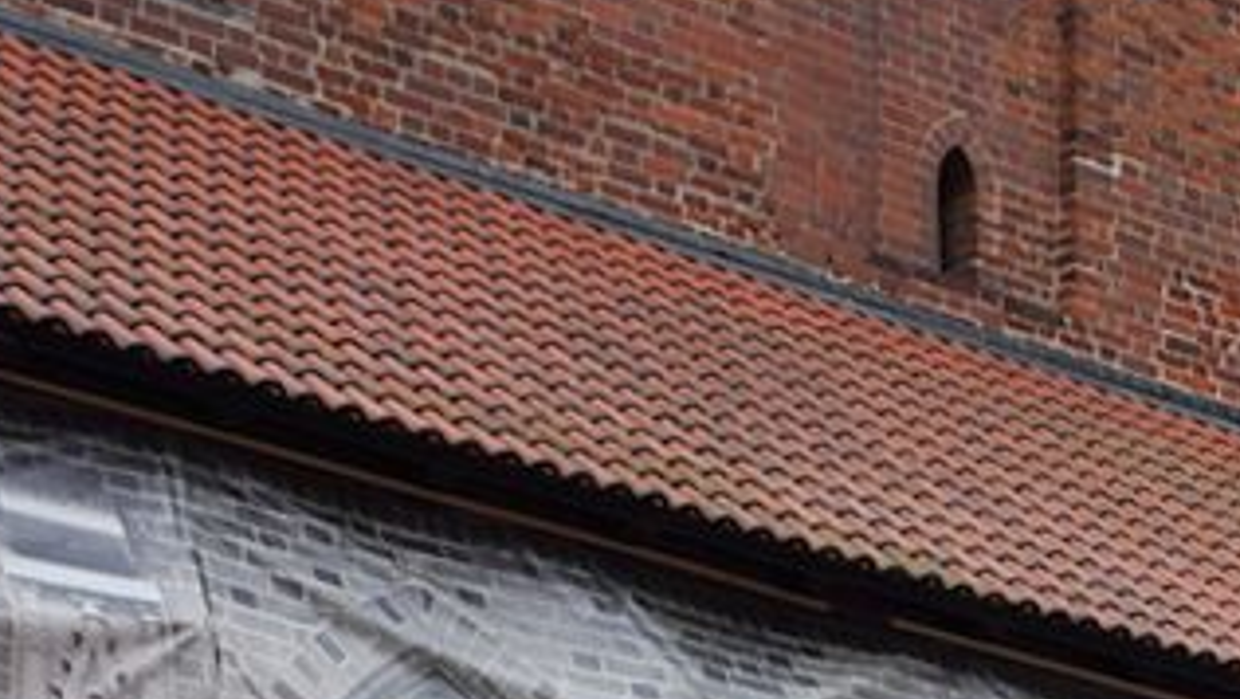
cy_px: 1492
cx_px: 2296
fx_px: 5230
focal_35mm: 159
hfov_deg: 12.3
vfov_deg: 7.3
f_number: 5
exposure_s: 1/100
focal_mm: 24
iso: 100
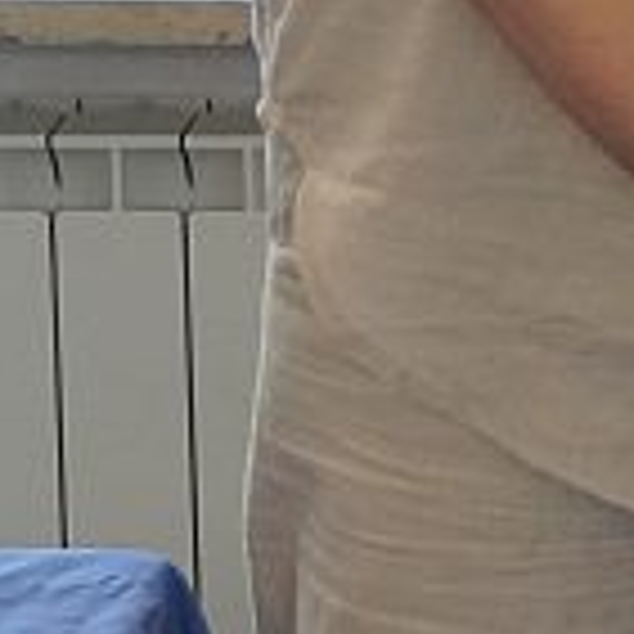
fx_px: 6134
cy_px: -344
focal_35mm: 296
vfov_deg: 5.8
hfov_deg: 5.8
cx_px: 1106
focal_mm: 32
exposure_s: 1/160
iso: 2000
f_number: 5.6
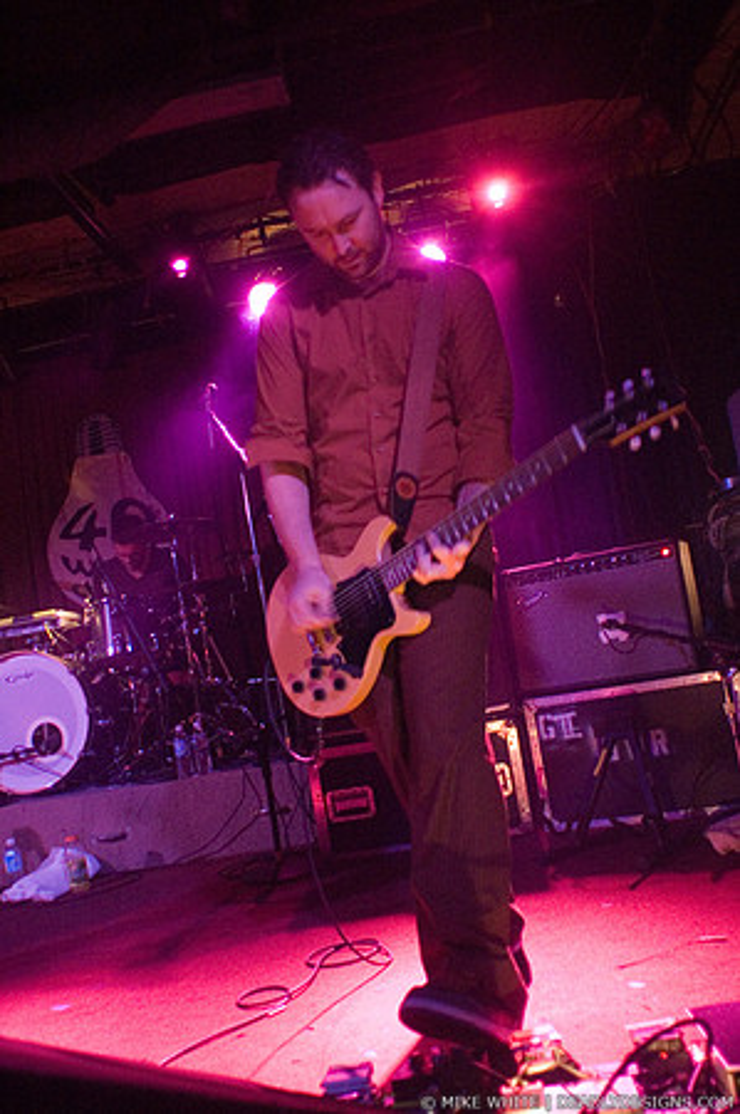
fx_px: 927
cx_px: 370
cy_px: 557
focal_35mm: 30
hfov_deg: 43.5
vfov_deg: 62.0
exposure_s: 1/13
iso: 1600
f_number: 2.8
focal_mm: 20
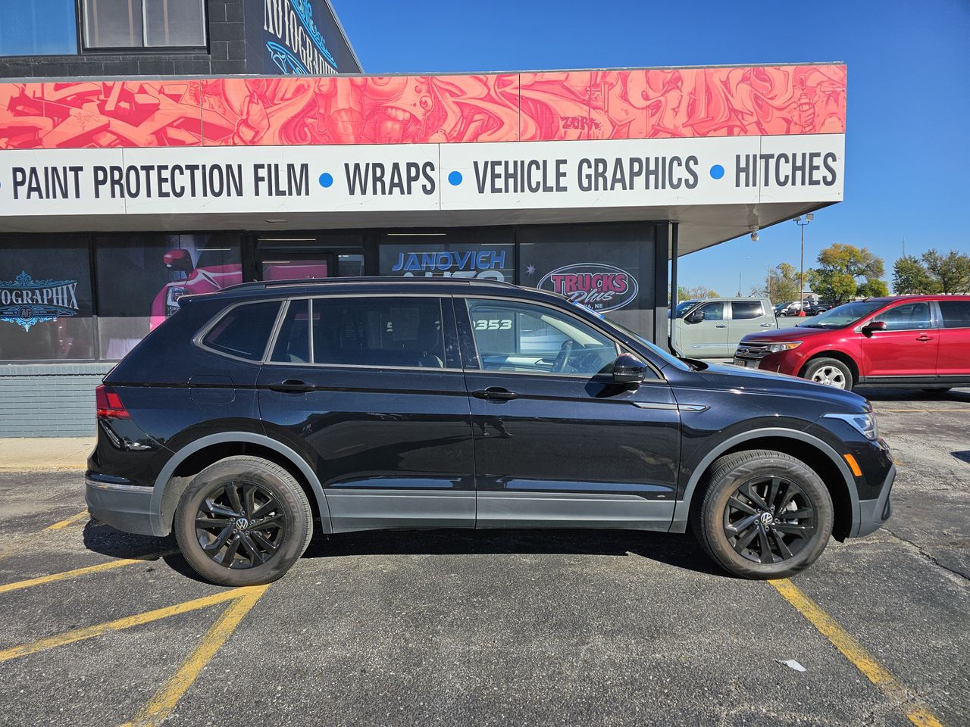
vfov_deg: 58.9
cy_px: 364
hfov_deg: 73.9
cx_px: 485
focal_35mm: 23
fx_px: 644
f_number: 1.7
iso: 20
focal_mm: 6.3
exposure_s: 1/2000
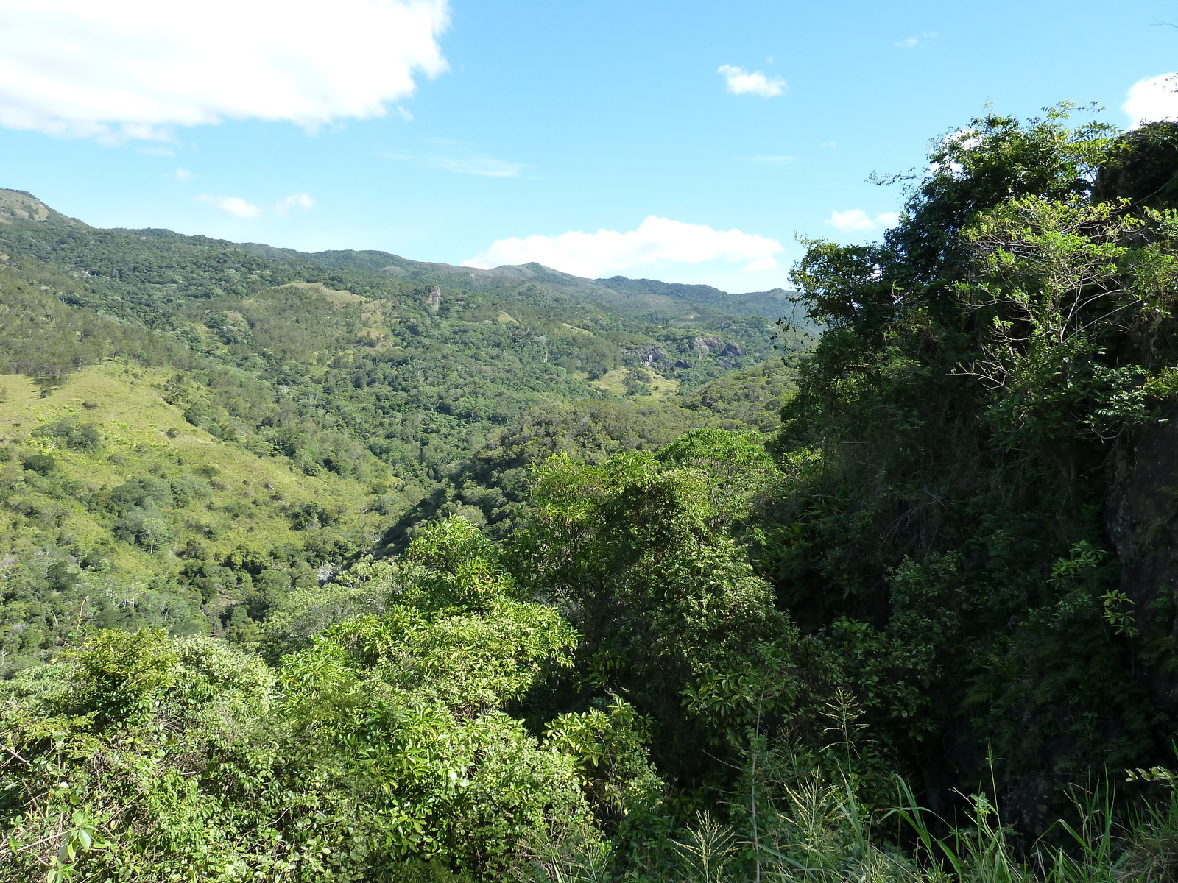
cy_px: 442
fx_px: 851
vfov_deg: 54.9
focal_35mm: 25
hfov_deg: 69.4
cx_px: 589
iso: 125
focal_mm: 4.1
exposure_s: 1/250
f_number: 4
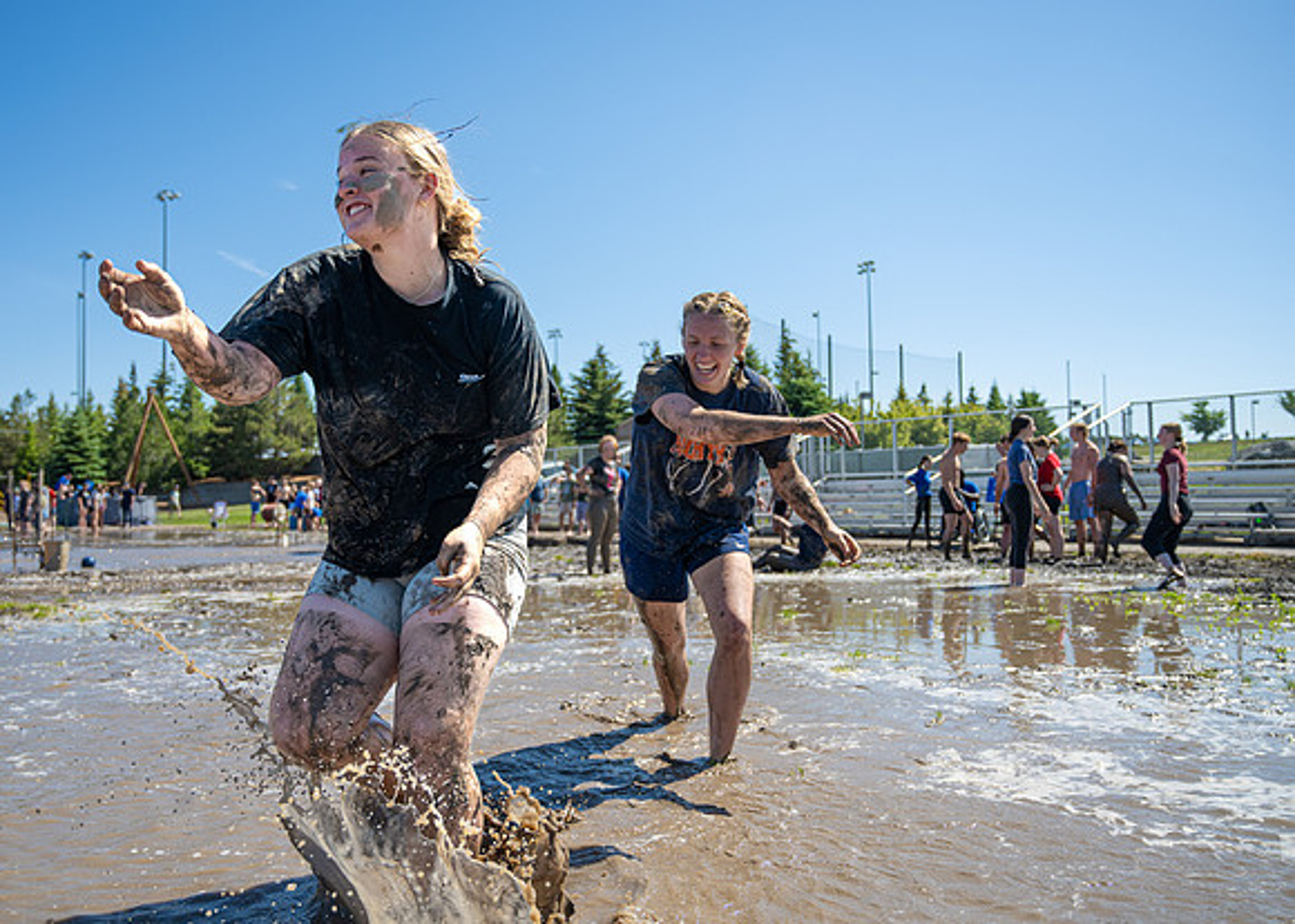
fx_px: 1194
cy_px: 455
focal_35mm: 32
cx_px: 609
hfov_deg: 56.9
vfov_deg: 42.3
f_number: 4
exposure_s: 1/1250
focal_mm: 30.5
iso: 100
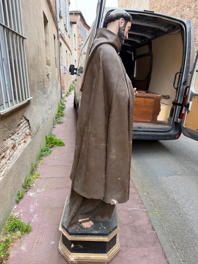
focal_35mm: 24
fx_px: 183
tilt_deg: -16.1
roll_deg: -0.6
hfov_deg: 56.8
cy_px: 132
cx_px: 99
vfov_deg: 71.6
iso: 100
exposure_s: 1/121
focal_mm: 6.76
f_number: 1.78
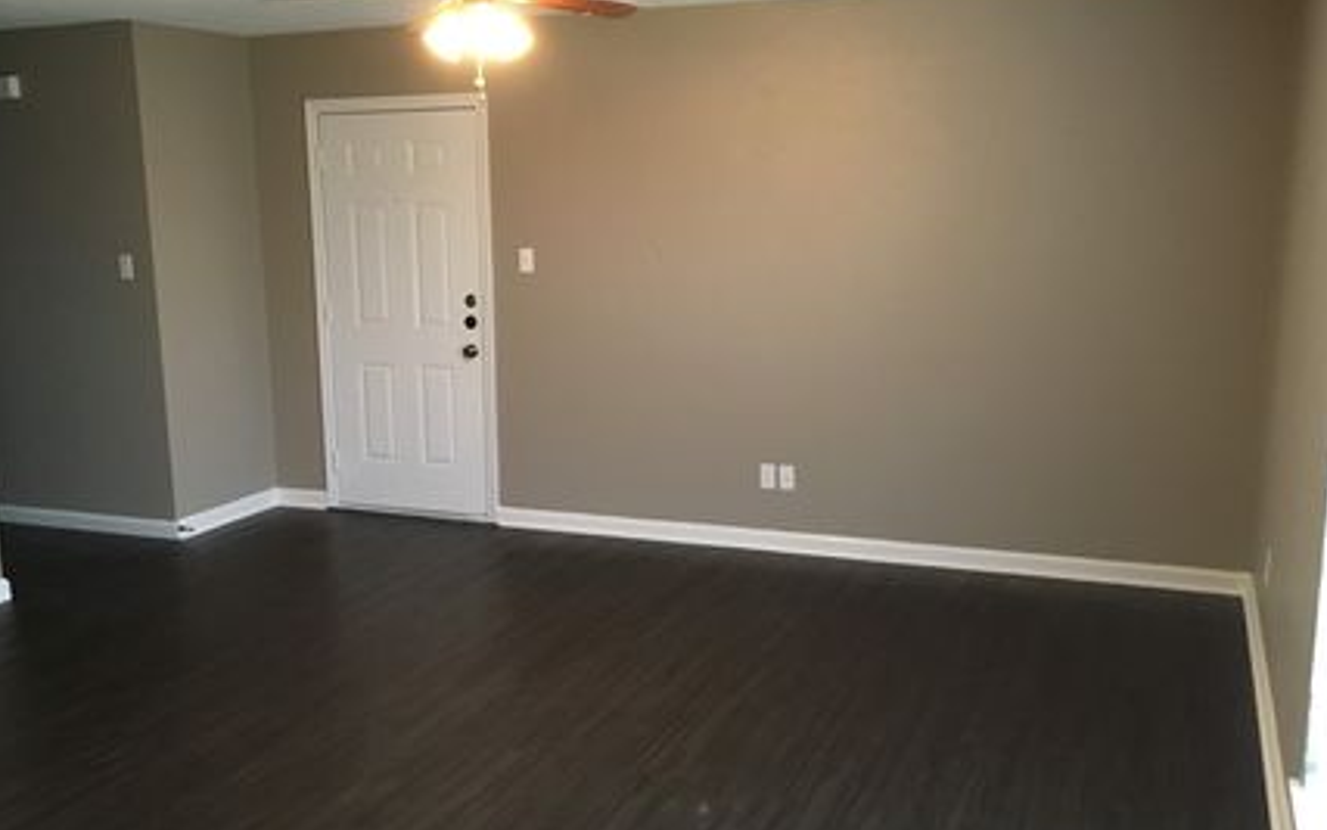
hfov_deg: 54.0
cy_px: 449
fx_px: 1302
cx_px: 618
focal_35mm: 36
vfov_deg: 35.3
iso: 200
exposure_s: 1/15
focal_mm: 4.15
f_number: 2.2
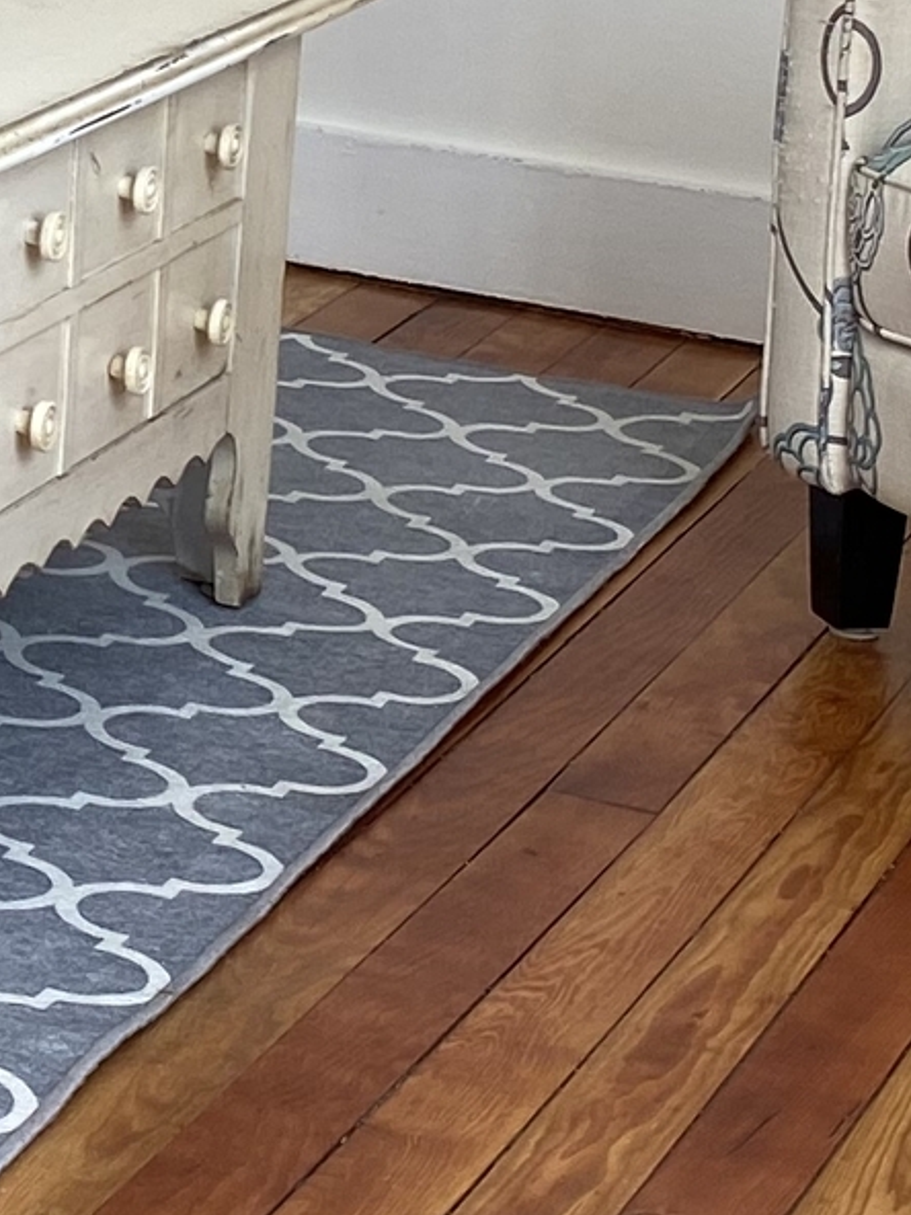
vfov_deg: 14.2
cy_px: -193
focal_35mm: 135
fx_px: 4737
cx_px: -735
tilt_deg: -9.5
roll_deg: -2.5
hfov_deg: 10.3
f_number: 1.8
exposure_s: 1/120
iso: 40
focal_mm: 4.25
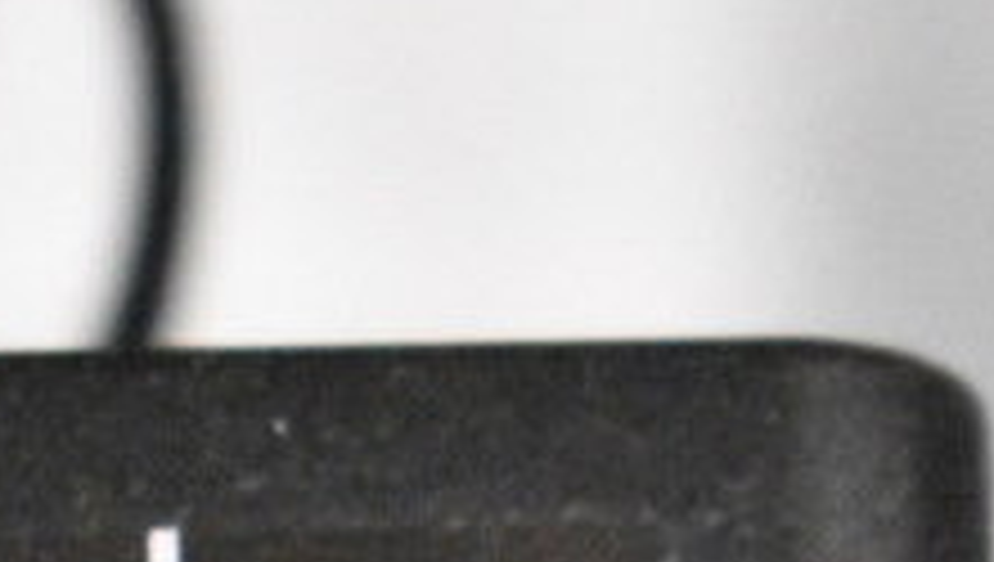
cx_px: 517
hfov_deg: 6.0
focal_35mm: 357
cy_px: 1540
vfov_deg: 3.4
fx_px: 9426
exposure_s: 1/100
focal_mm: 55
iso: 22800
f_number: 5.6
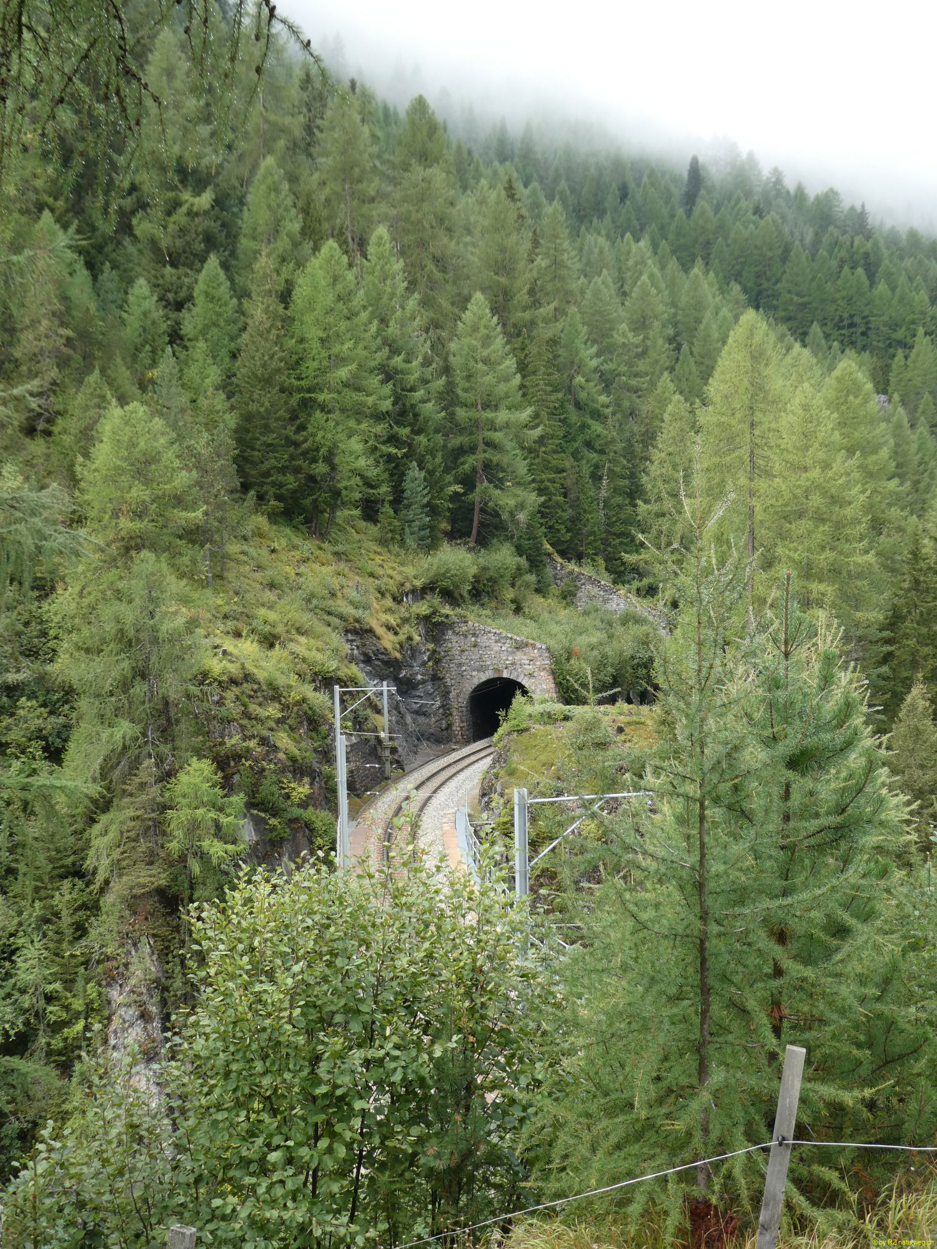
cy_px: 624
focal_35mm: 40
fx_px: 1444
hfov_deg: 36.0
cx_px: 468
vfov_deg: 46.8
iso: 80
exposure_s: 1/125
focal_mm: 7.2
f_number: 3.8
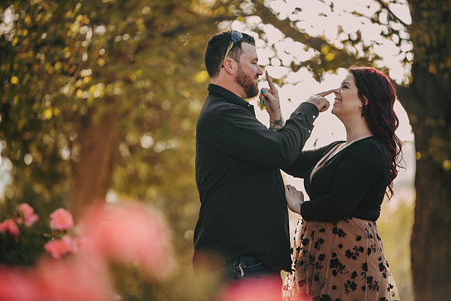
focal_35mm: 190
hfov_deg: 10.8
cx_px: 226
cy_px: 150
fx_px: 2381
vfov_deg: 7.2
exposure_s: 1/320
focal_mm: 190
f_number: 2.8
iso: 400
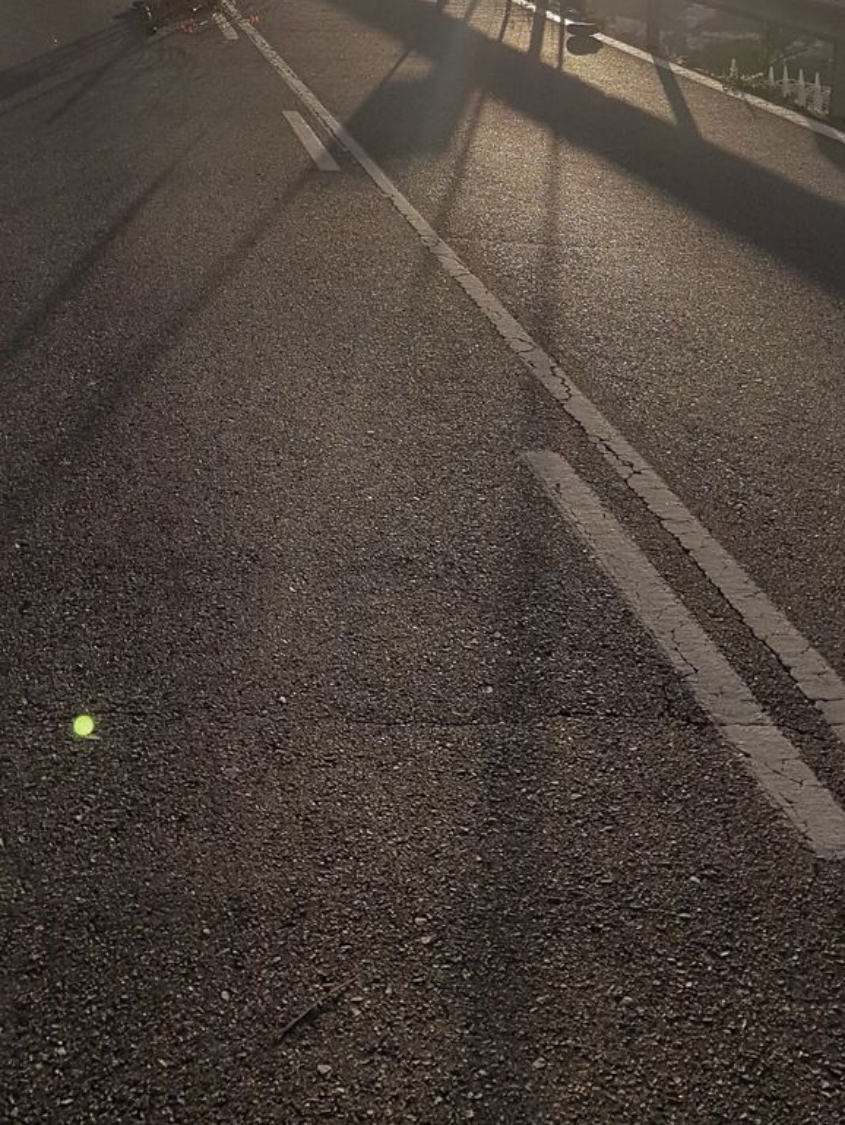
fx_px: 1757
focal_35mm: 54
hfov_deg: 27.0
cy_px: 219
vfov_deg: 34.4
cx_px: 396
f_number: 1.7
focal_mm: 4.2
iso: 50
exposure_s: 1/6784
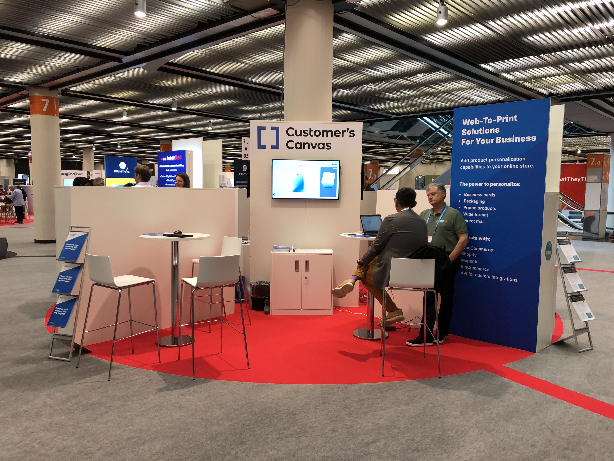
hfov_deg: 63.4
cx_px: 307
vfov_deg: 49.7
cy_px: 230
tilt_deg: -4.3
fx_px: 497
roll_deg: +0.0
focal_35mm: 28
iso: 40
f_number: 1.8
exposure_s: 1/33
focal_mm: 4
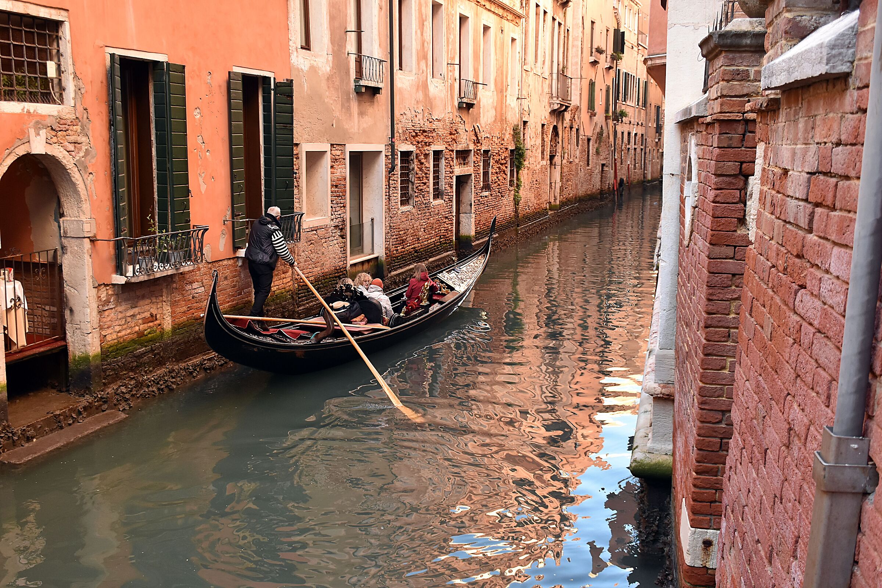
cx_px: 441
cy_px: 294
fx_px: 955
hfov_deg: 49.6
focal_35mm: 39
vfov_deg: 34.2
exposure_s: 1/160
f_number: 6.3
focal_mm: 26
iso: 800
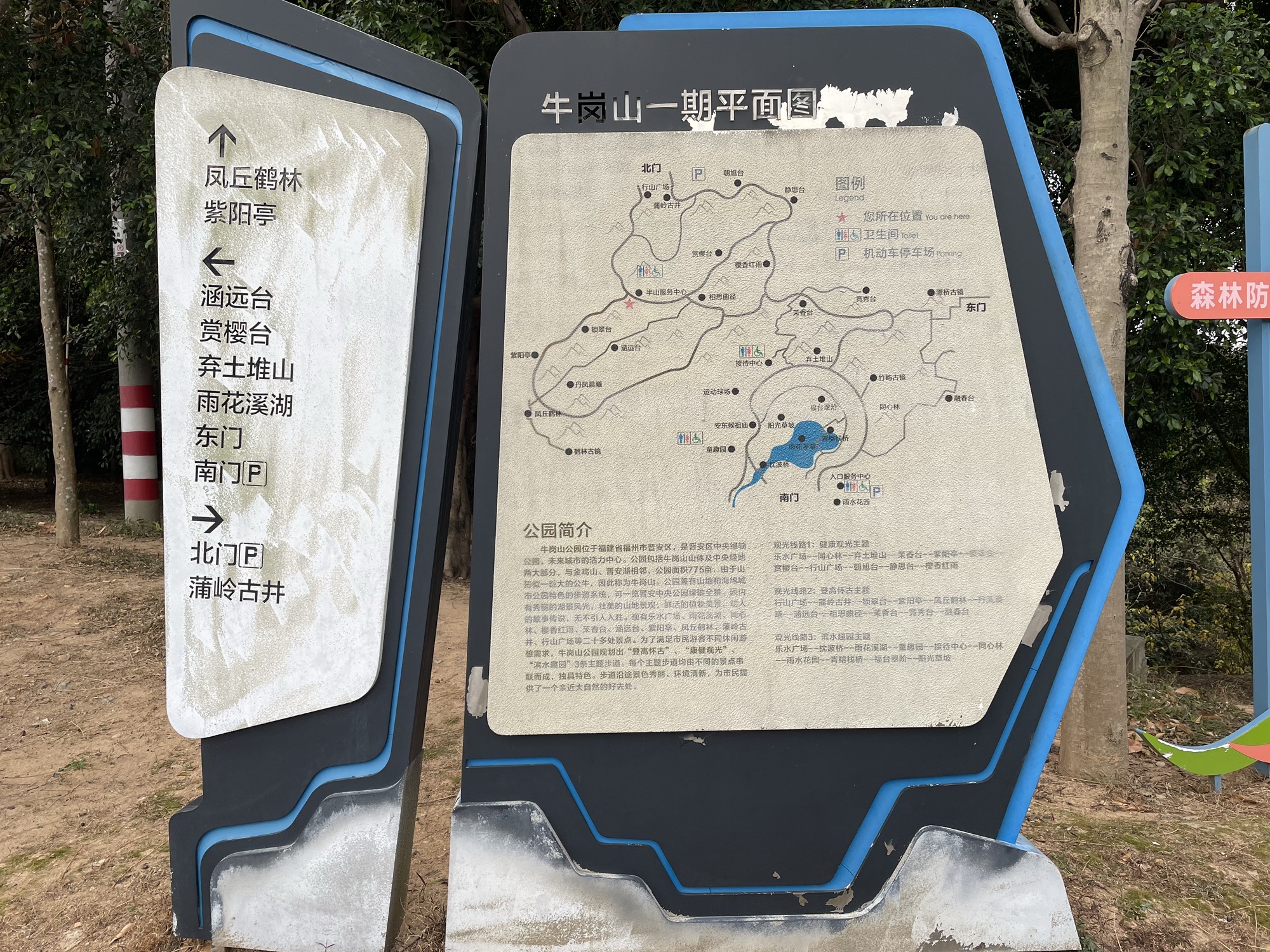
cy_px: 476
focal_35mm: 26
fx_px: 954
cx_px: 635
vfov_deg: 53.1
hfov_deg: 67.3
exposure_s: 1/383
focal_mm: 4.2
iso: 32
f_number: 1.6
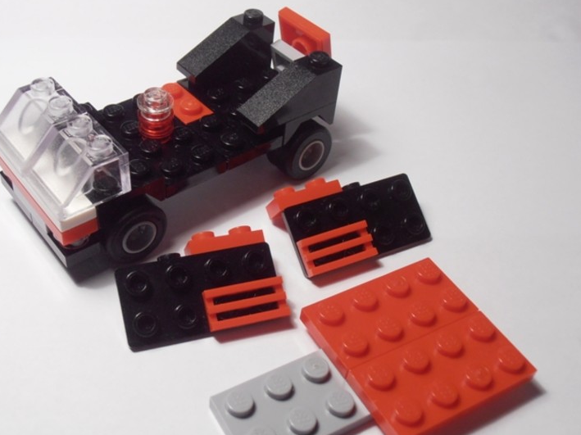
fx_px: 788
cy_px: 228
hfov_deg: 40.2
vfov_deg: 30.8
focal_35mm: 47
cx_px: 225
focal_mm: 6.61
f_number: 3.9
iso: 100
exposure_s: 1/40
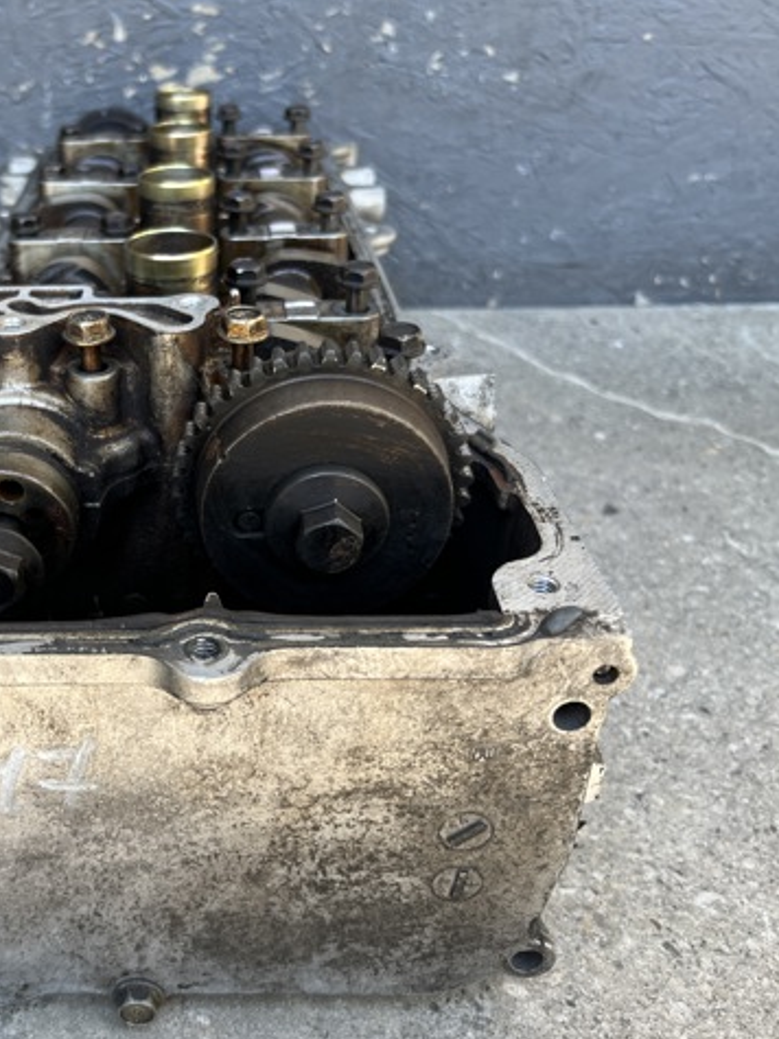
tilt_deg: -28.2
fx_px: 1051
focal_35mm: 35
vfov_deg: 52.6
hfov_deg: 39.3
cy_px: 522
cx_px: 171
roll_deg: +0.4
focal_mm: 5.1
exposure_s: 1/151
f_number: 1.6
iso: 40
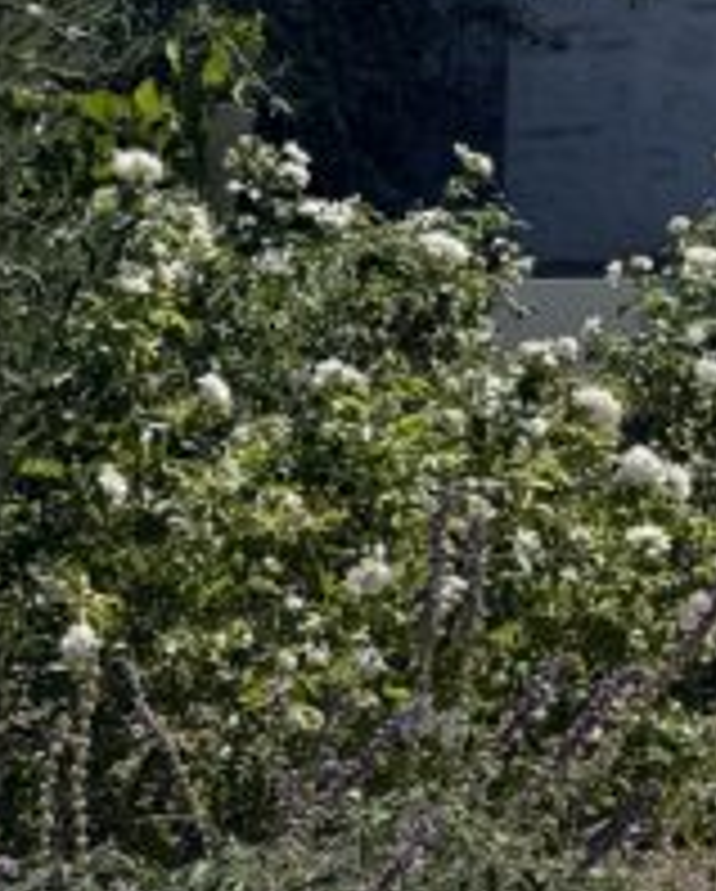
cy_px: -63
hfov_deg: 11.5
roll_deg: +0.5
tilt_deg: +5.4
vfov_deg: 15.5
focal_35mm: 121
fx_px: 3198
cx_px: 1455
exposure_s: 1/9009
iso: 80
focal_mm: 6.76
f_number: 1.78
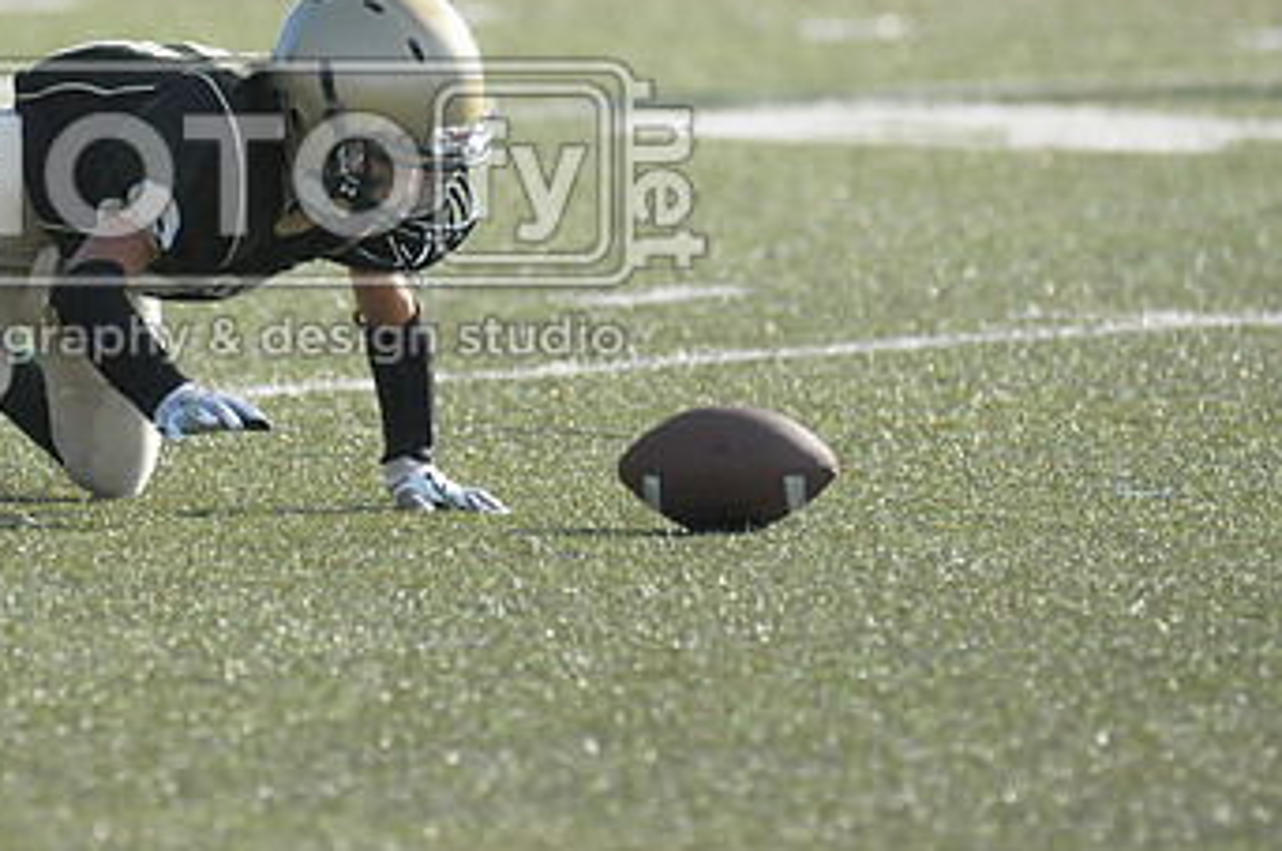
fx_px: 25319
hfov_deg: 2.9
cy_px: 201
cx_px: 221
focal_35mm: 712
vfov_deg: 1.9
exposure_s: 1/5000
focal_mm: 280
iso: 1600
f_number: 4
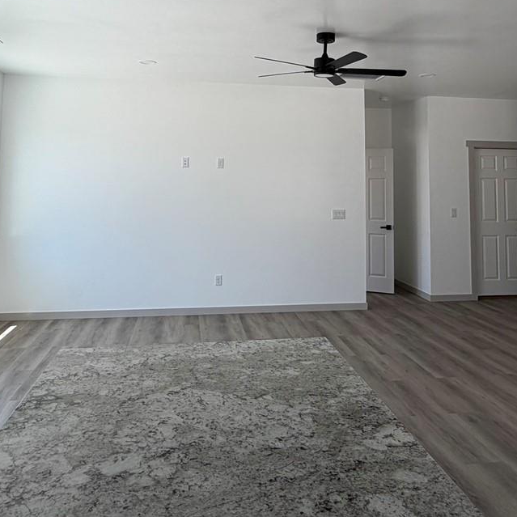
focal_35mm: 31
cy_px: 137
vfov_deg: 50.6
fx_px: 524
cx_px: 275
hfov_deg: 52.5
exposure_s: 1/175
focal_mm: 2.22
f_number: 2.2
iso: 40
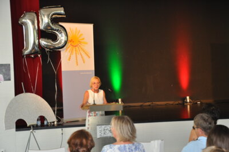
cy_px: 76
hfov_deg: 26.0
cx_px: 114
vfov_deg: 17.5
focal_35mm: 78
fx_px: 496
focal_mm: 52
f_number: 5
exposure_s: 1/60
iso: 800
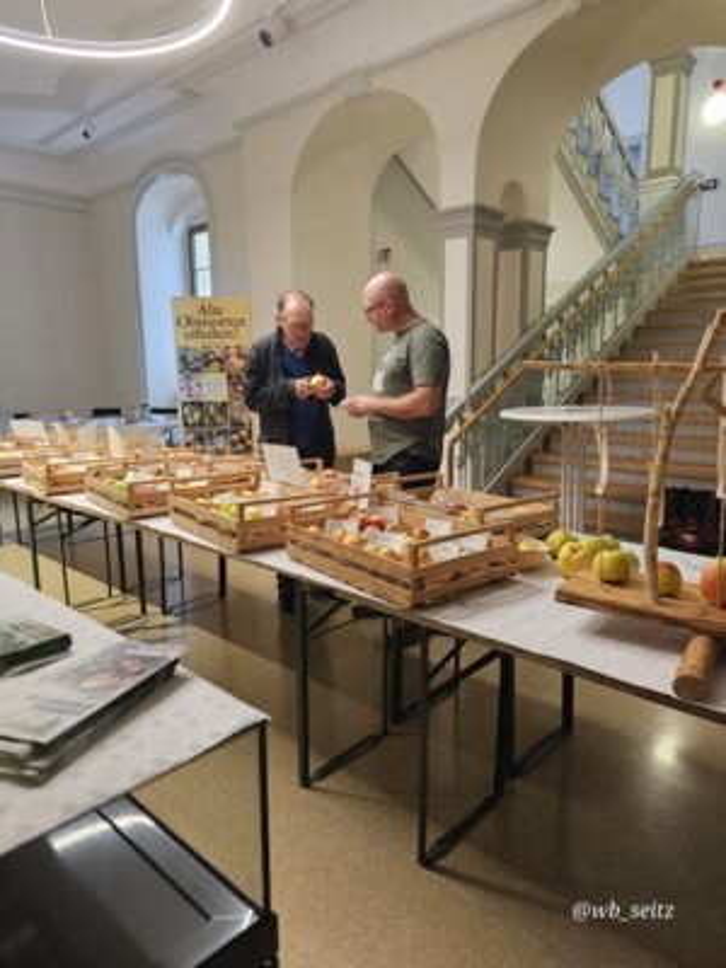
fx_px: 643
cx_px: 363
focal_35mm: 23
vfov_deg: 73.9
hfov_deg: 58.9
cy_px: 484
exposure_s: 1/100
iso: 640
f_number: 1.7
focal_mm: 6.3
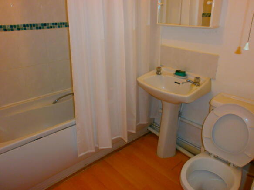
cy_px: 95
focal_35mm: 27
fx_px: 198
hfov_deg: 65.3
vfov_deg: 51.3
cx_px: 127
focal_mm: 4.8
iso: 125
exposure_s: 1/30
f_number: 2.9
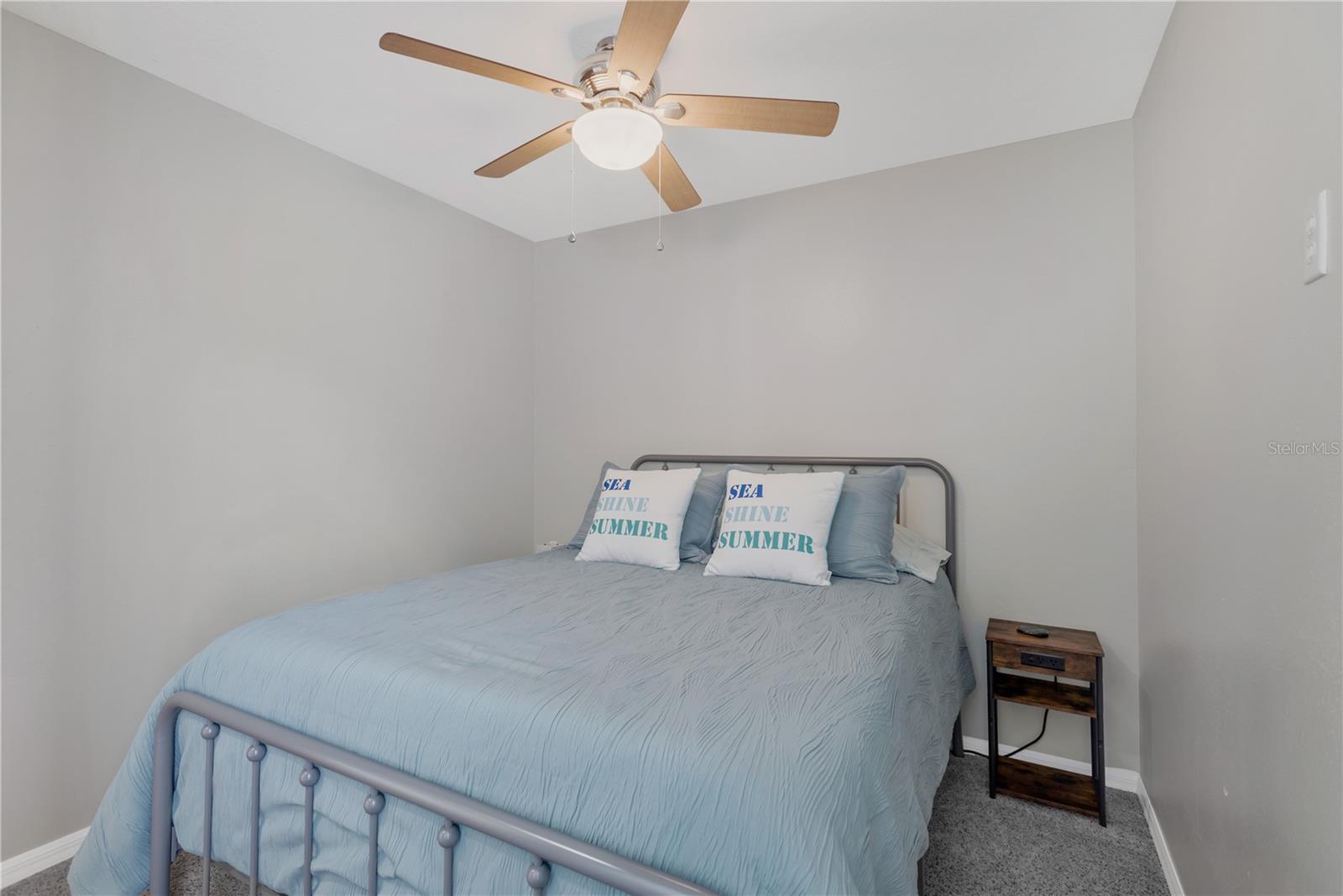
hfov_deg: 93.3
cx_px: 672
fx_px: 634
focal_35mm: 17
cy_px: 448
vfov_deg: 70.5
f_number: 5.6
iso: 400
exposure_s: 1/8
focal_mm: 17
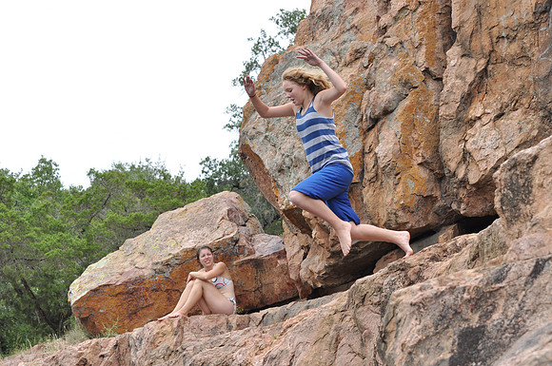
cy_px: 183
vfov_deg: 13.0
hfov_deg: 19.5
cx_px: 276
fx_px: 1608
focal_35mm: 105
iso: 640
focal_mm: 70
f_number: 6.3
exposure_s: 1/1600
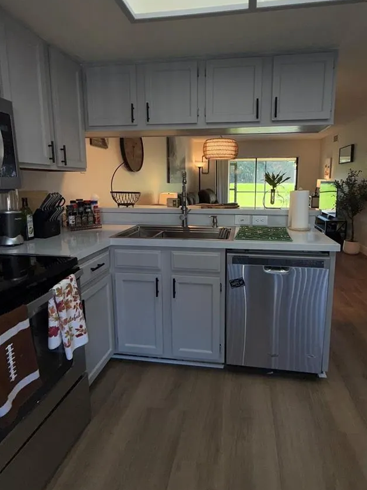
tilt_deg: -8.6
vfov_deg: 81.5
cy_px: 222
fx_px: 283
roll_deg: +0.1
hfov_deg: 65.8
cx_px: 202
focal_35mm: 20
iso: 25
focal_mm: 2.22
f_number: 2.2
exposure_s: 1/120
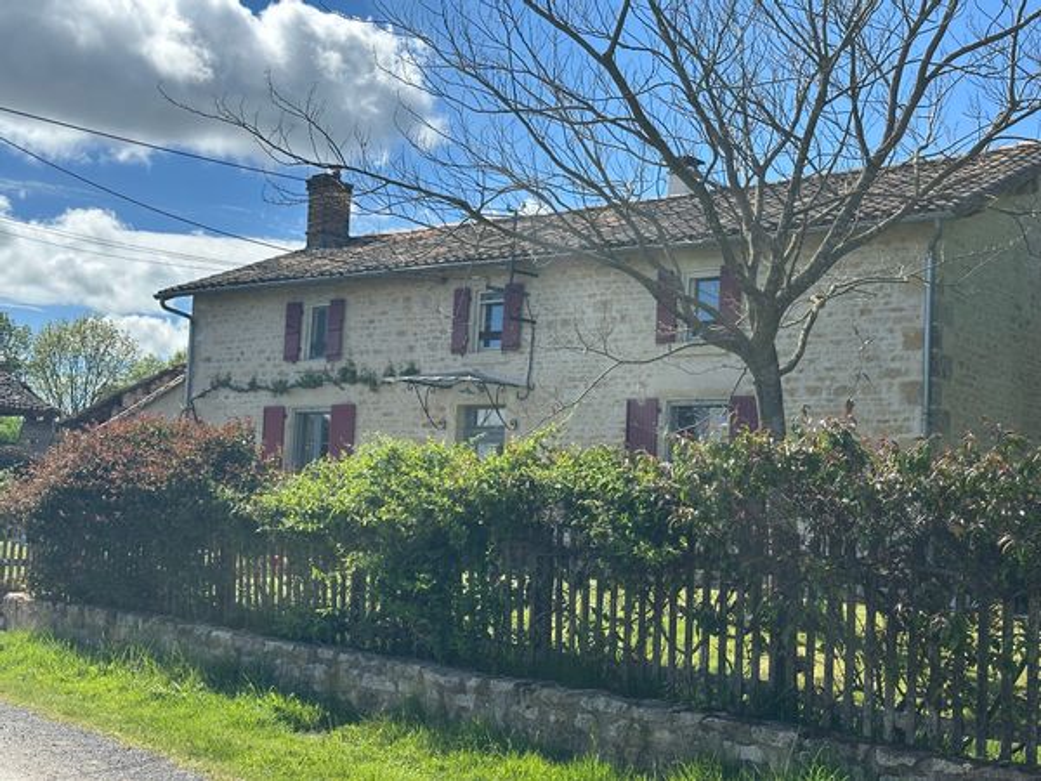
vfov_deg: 30.3
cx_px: 520
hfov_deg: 39.7
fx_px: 1443
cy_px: 390
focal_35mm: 48
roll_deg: -2.3
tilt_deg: +5.5
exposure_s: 1/4566
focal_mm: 6.86
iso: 64
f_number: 1.78
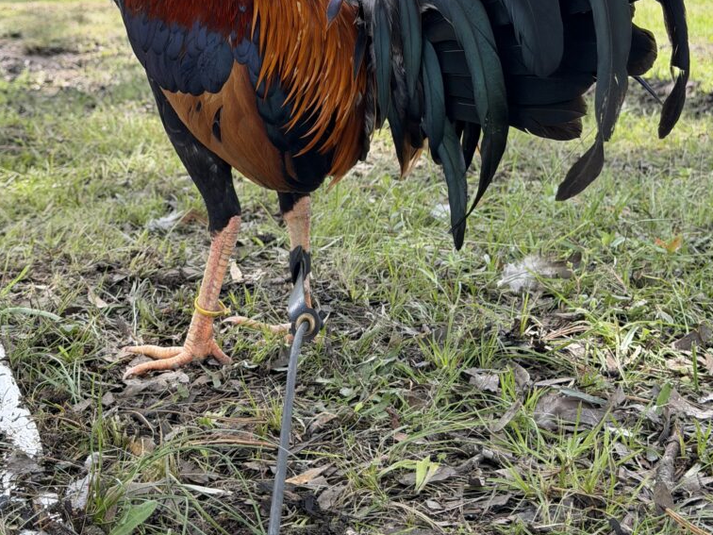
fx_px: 1339
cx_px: 358
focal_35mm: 65
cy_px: 82
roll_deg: +1.1
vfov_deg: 22.2
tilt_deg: -3.2
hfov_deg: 29.8
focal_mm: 6.76
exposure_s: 1/1133
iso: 80
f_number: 1.78
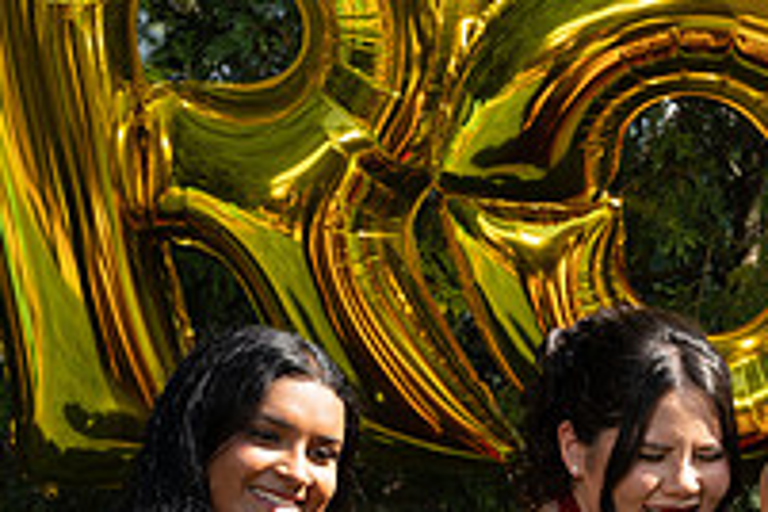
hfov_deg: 11.6
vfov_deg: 7.9
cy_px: 587
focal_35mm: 173
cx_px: 982
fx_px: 3690
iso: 100
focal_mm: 60
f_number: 5
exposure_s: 1/250
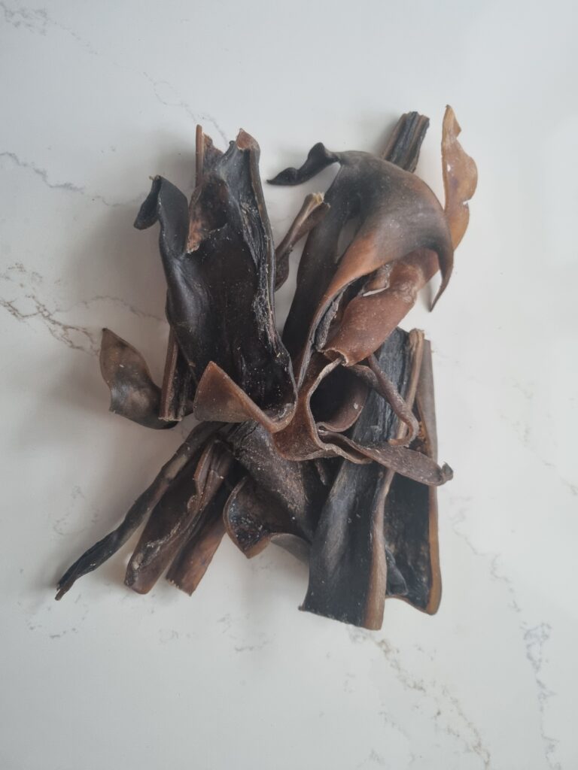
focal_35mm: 26
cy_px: 385
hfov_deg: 53.1
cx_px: 289
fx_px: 579
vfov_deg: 67.3
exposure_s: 1/50
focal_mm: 5.4
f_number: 1.8
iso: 400
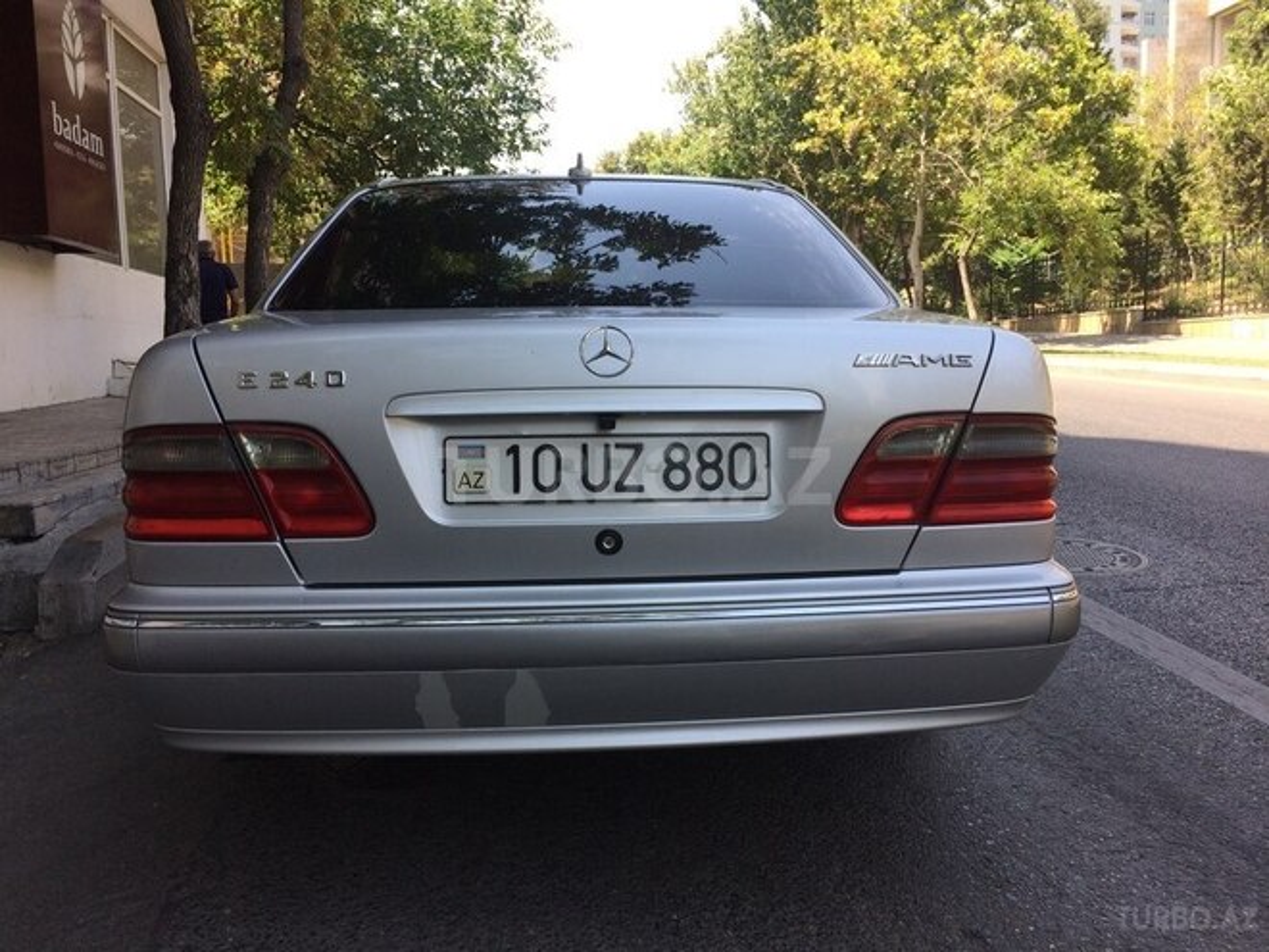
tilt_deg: -6.0
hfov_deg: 61.7
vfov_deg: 48.2
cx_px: 634
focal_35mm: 29
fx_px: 1063
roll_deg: +1.3
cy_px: 476
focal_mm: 4.15
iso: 32
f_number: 2.2
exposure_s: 1/513
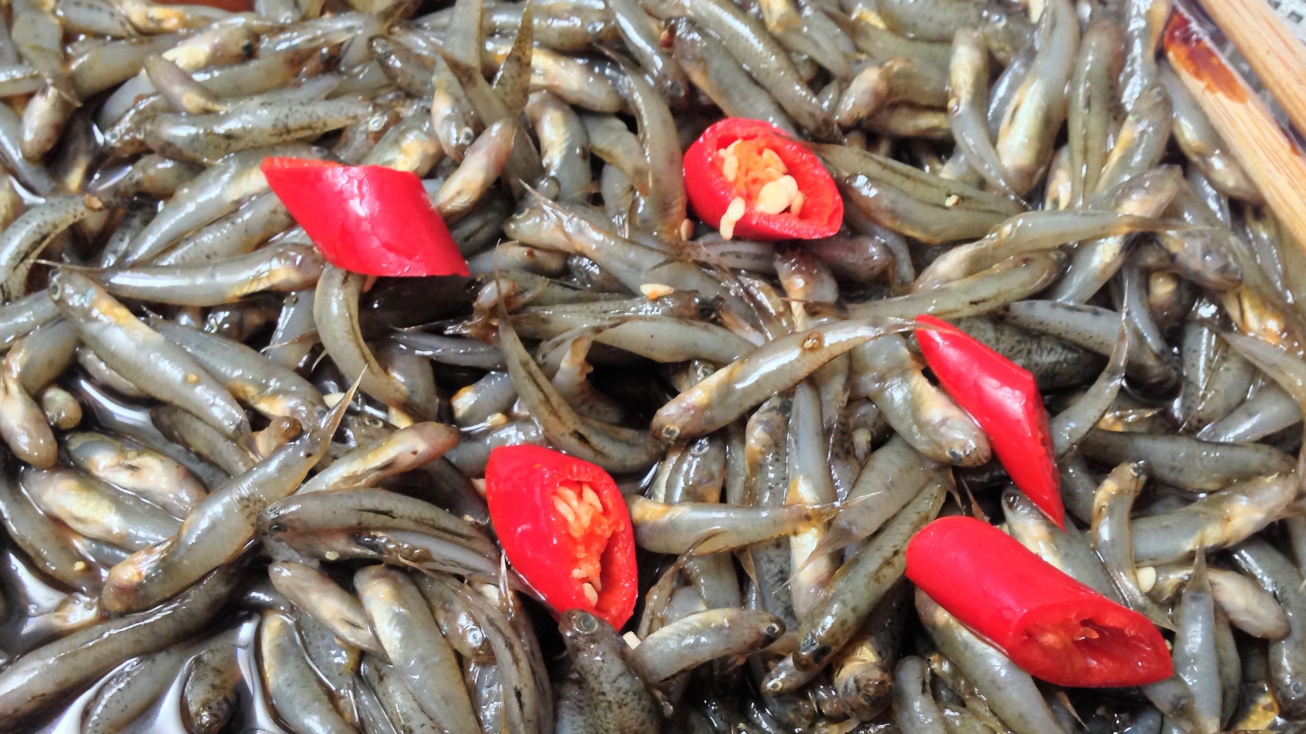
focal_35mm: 44
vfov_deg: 26.8
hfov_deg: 46.4
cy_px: 534
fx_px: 1524
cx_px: 643
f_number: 2.4
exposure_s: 1/20
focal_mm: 4.12
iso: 125
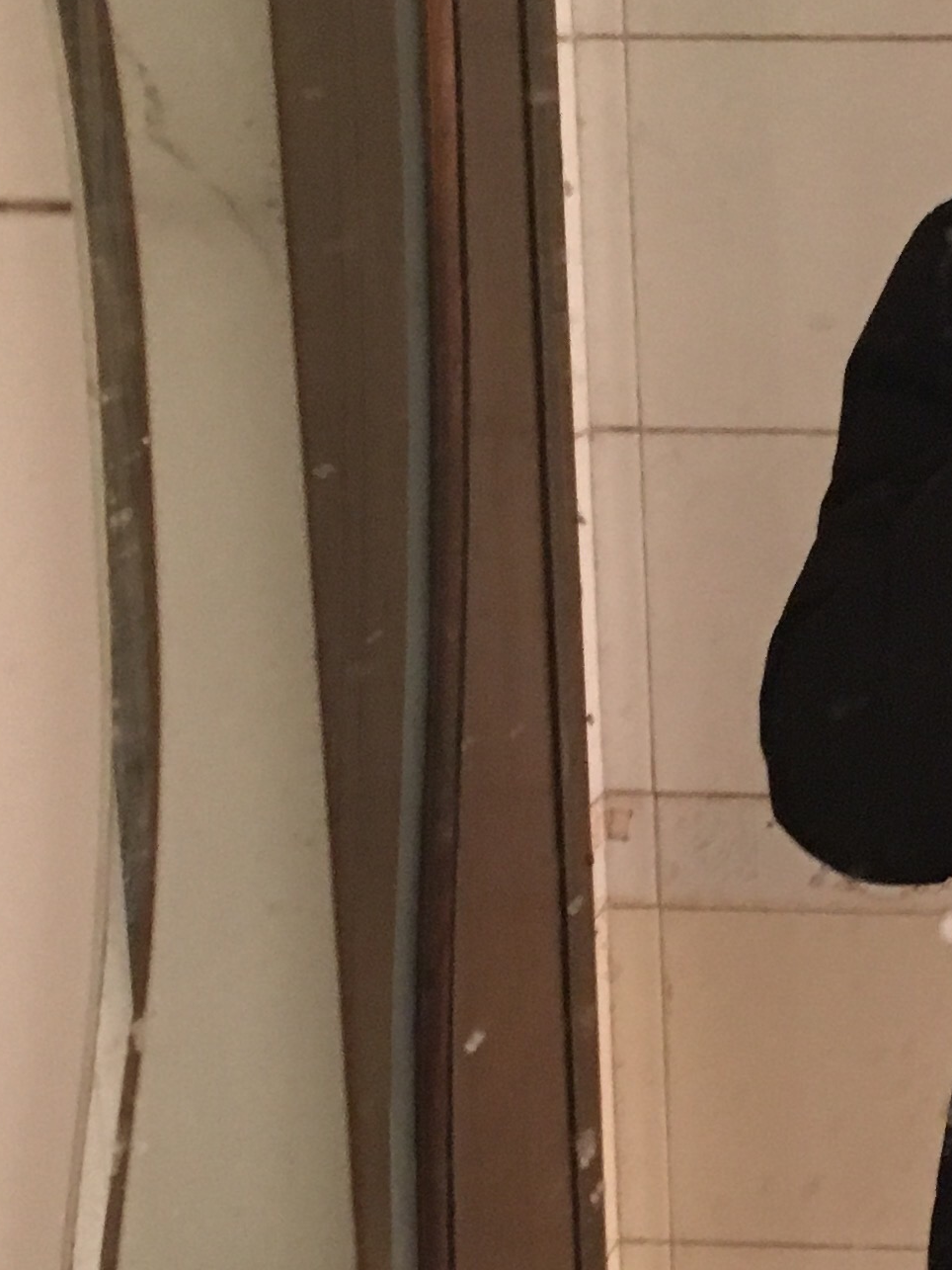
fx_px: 3336
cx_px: 1038
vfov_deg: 21.4
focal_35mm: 91
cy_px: 922
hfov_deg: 15.8
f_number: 2.2
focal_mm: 4.15
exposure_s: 1/20
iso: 200
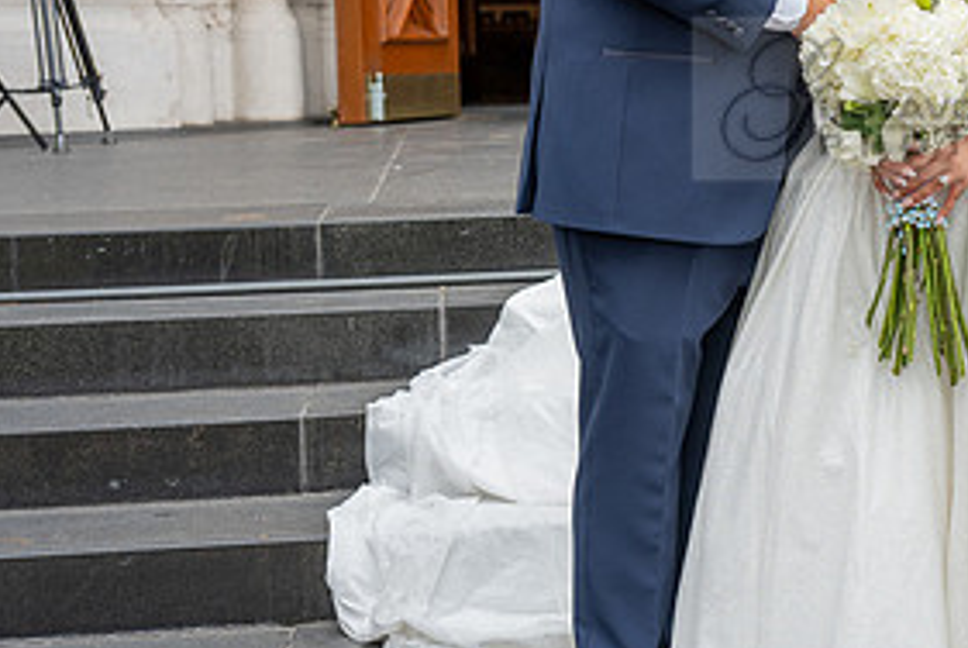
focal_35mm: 97
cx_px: 992
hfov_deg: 20.3
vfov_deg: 14.0
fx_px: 2611
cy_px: 98
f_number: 5
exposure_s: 1/250
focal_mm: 47
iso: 250
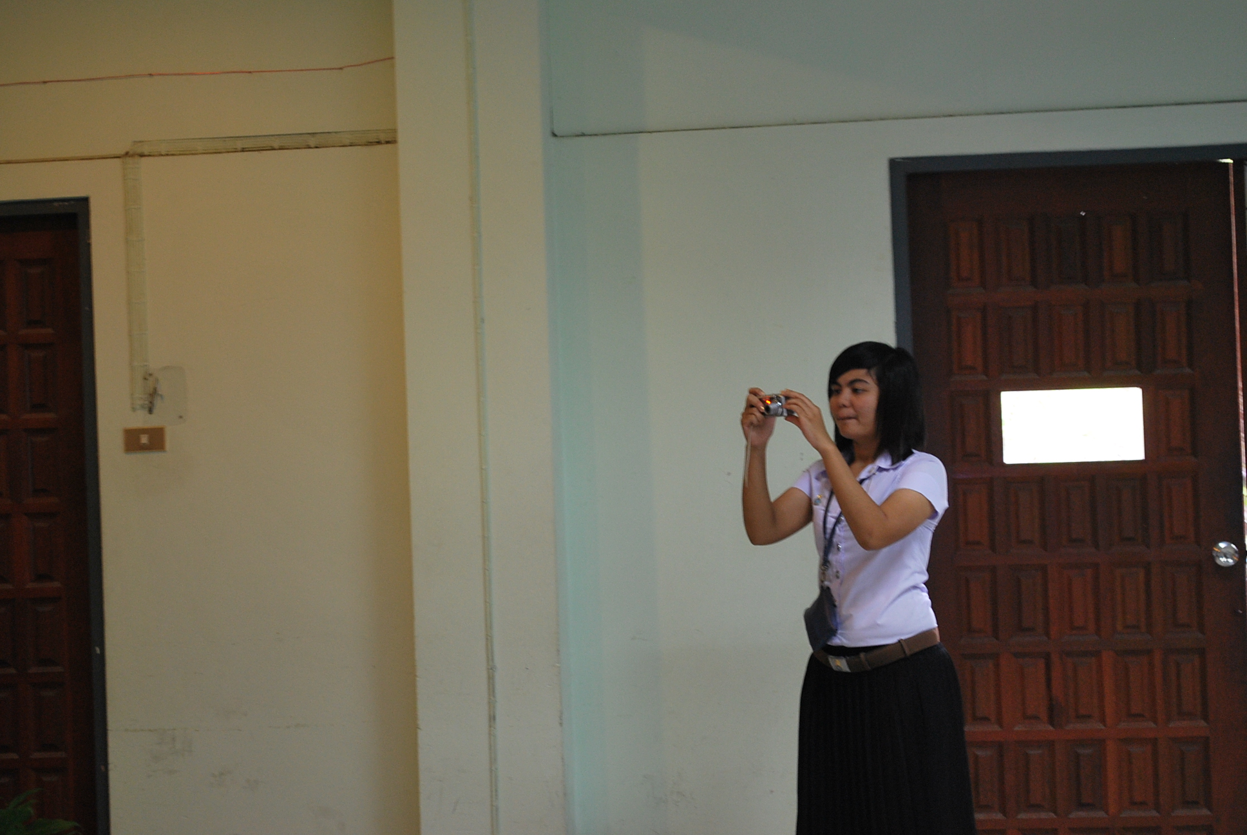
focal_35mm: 82
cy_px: 418
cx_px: 624
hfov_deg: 24.6
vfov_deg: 16.6
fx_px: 2861
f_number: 5.6
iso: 400
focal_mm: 55
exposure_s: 1/10
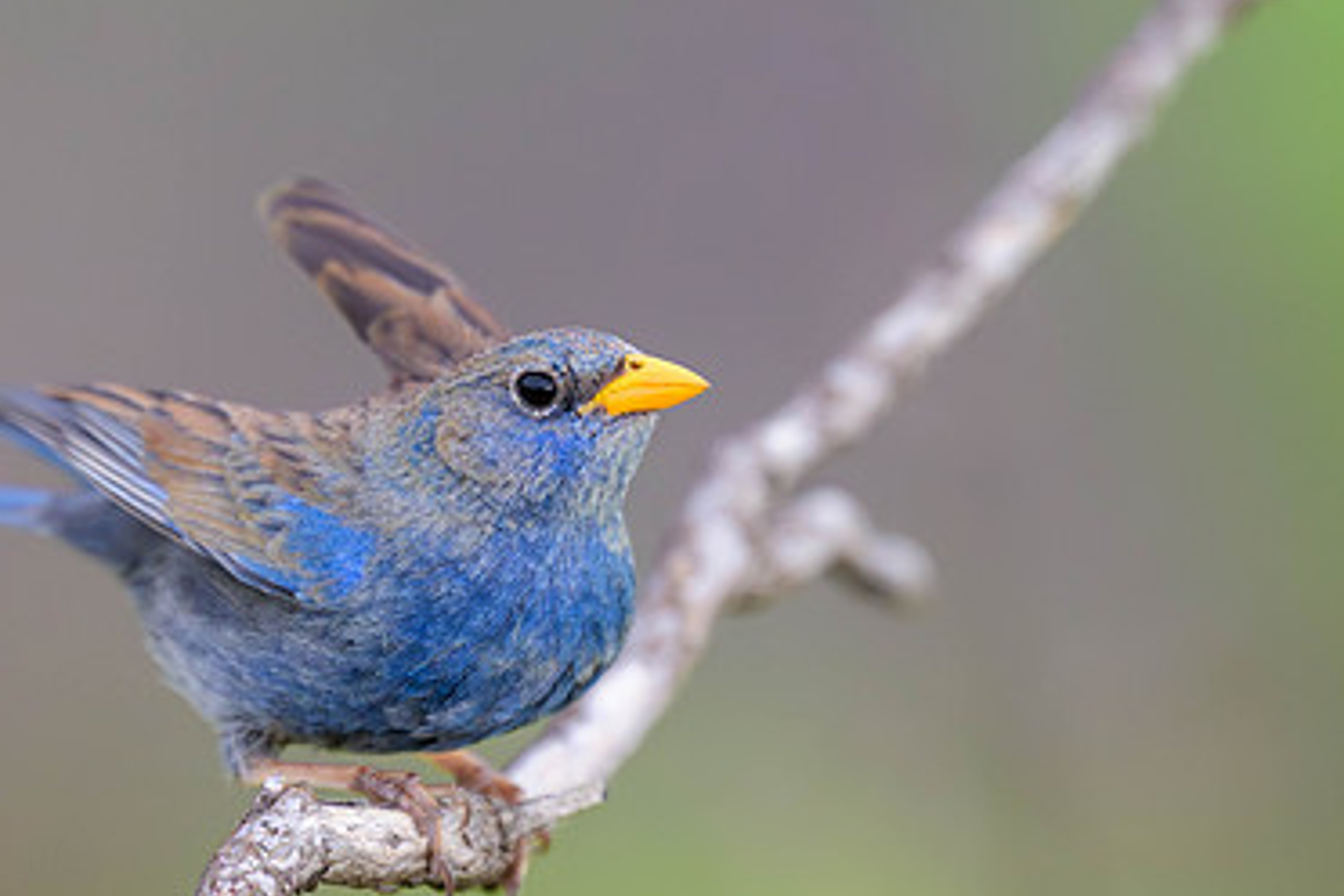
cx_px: 355
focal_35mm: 1399
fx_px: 52225
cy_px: 384
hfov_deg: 1.5
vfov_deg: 1.0
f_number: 4.5
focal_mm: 560
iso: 2200
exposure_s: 1/2000
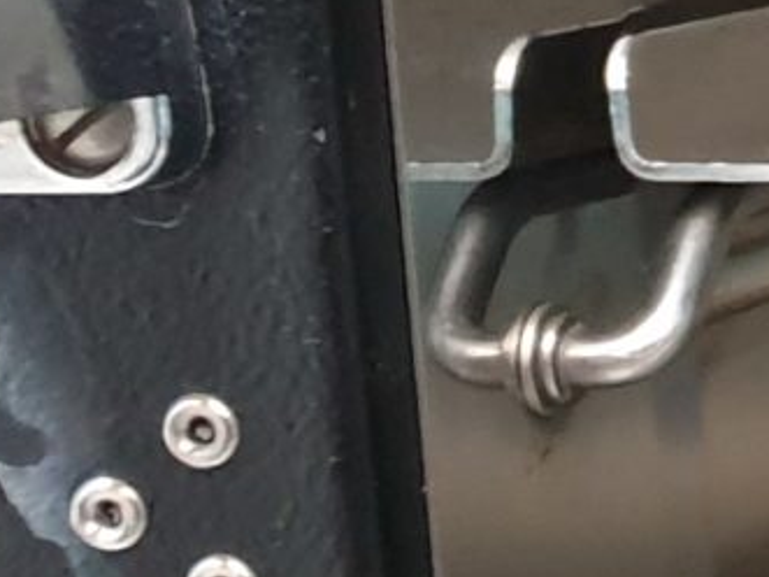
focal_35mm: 201
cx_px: 2869
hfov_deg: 7.5
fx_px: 4464
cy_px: 419
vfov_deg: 7.4
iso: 320
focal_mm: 4.3
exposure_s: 1/20
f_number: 1.5
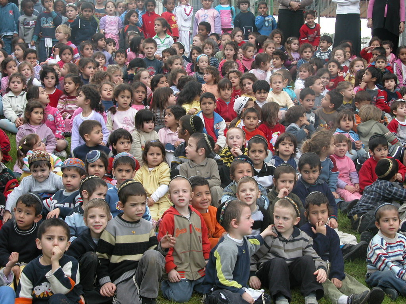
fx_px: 774
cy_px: 152
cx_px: 203
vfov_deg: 22.3
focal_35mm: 66
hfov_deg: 29.4
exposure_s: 1/135
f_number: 4.6
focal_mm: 16.8
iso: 100
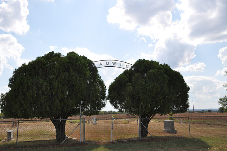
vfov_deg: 36.8
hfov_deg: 53.2
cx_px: 114
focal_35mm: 36
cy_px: 76
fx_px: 227
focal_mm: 24
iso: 200
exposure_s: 1/200
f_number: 9
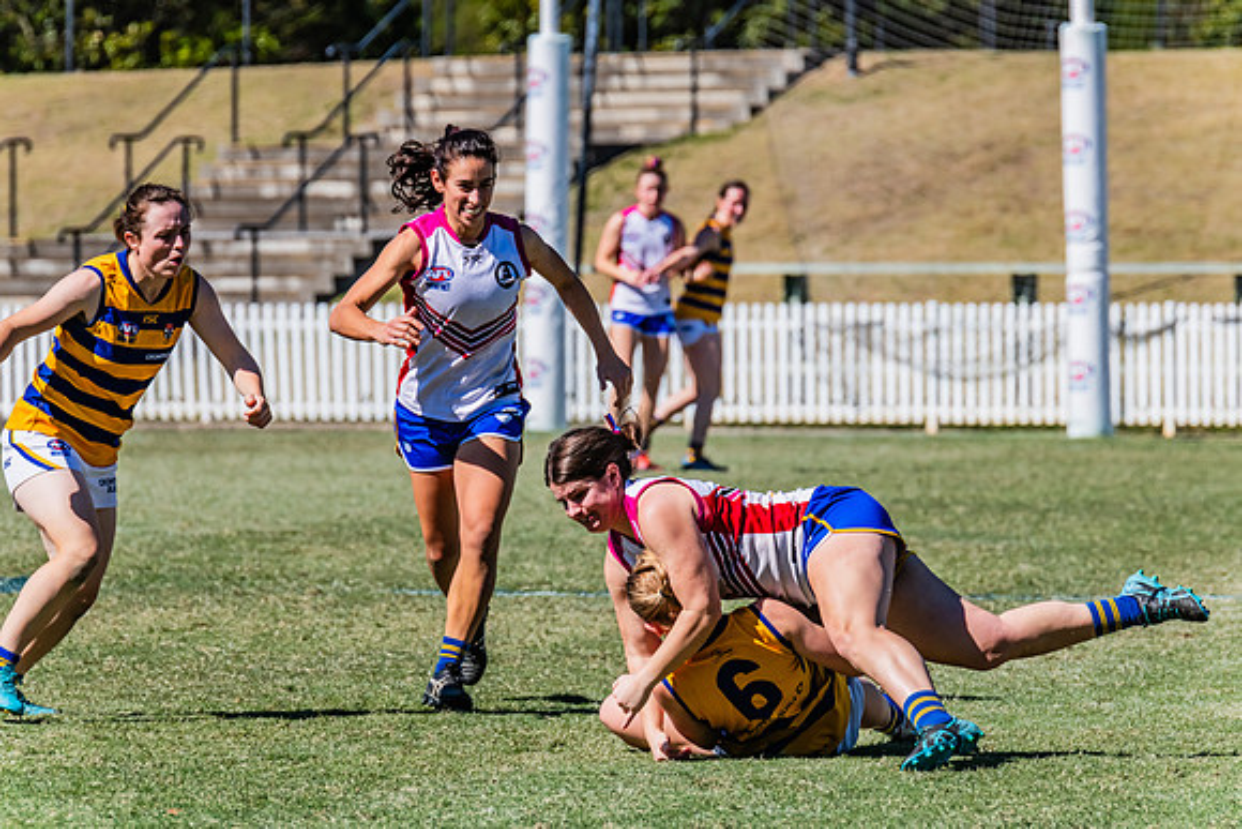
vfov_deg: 3.3
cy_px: 414
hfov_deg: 4.9
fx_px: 14505
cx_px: 621
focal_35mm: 420
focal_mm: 420
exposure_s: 1/1600
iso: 800
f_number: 11
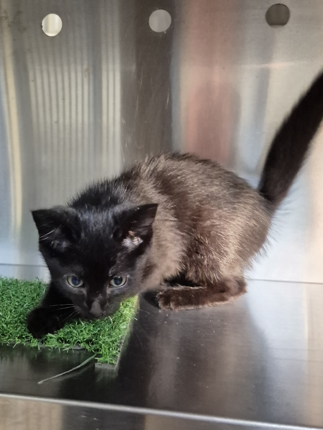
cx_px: 162
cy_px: 215
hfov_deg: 58.9
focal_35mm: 23
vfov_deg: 73.9
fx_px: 286
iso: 1000
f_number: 1.8
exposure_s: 1/100
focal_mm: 5.4
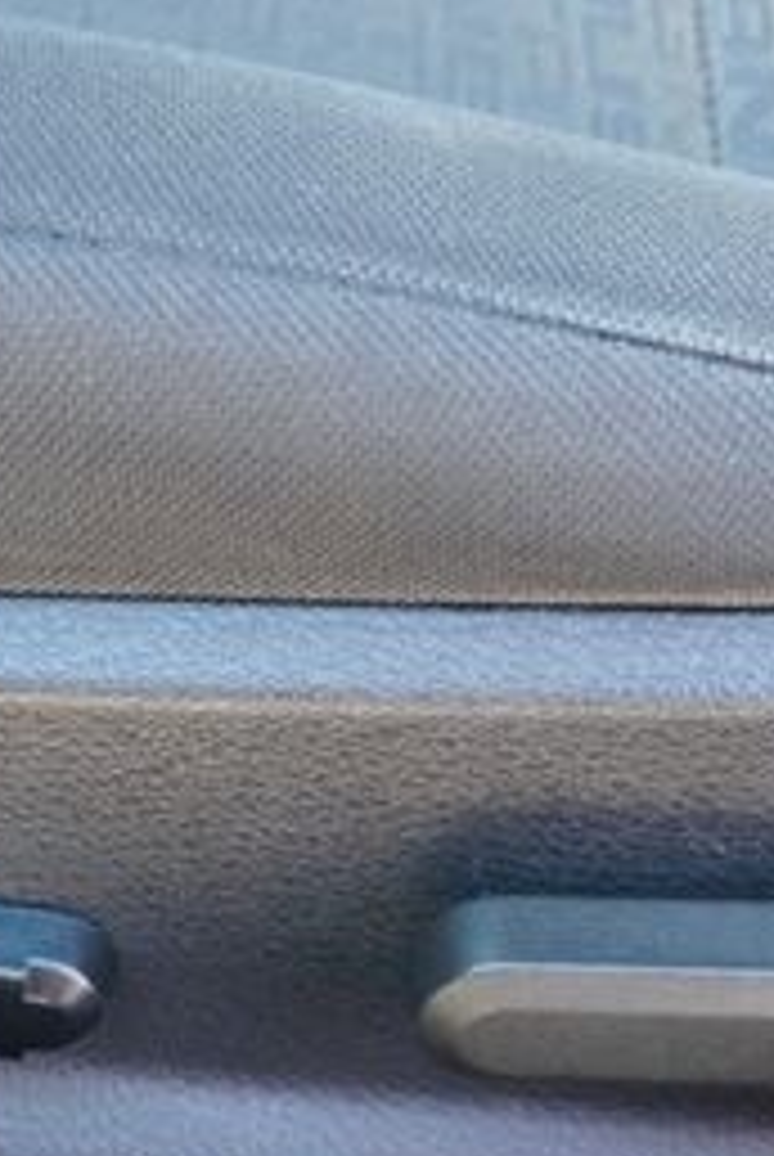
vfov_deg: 21.8
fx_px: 2999
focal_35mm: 93
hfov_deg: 14.5
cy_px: 666
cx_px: 4
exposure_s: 1/160
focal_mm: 25
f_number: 4.5
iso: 2000
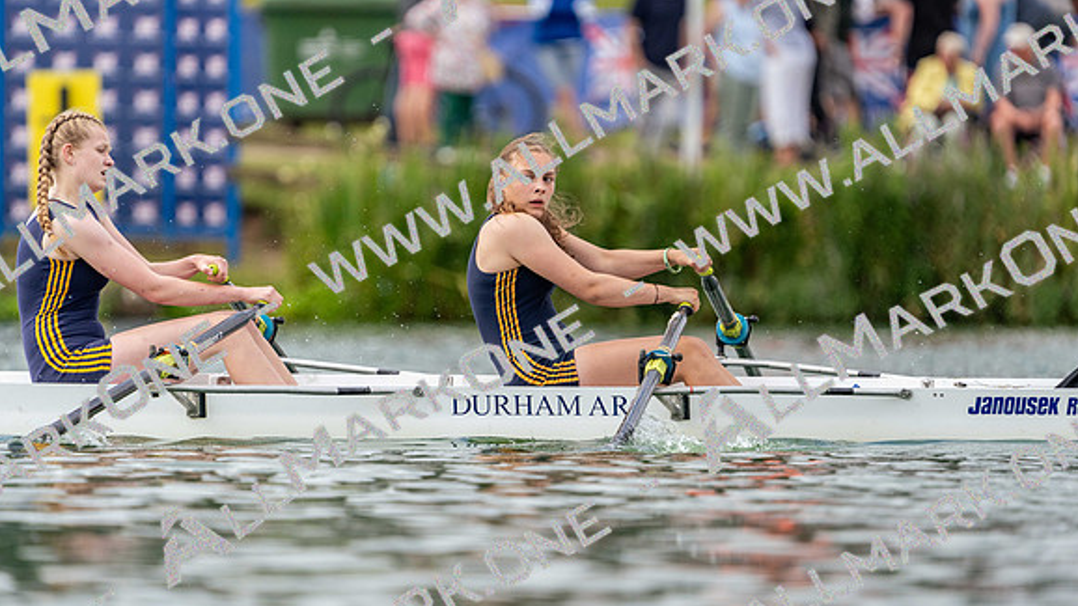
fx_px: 18035
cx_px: 539
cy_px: 299
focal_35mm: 631
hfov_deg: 3.4
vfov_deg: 1.9
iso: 500
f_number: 6.3
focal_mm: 600
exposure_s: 1/1600
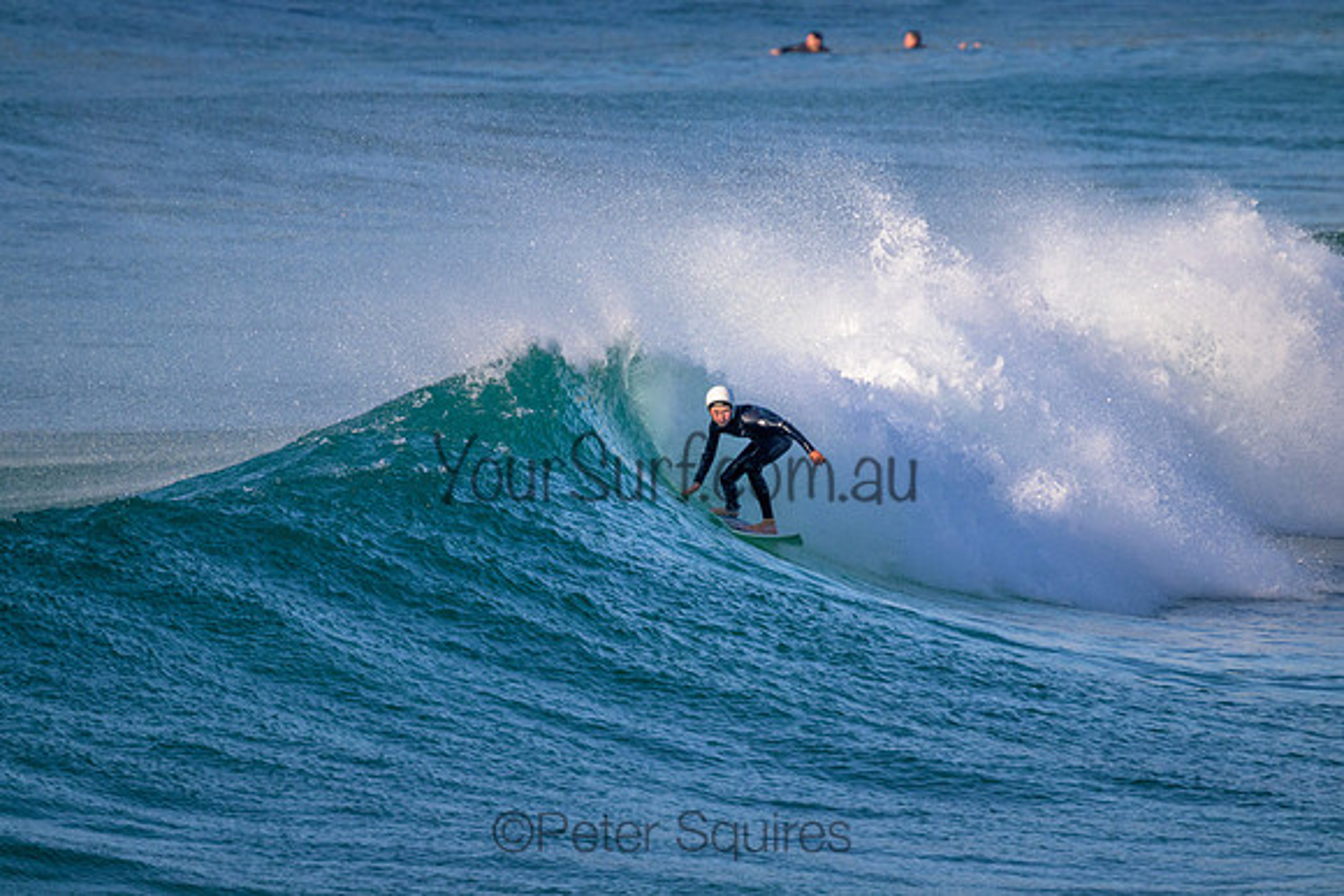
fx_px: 29872
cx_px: 672
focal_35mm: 800
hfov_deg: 2.6
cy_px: 448
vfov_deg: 1.7
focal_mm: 800
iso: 1600
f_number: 11
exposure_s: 1/2000
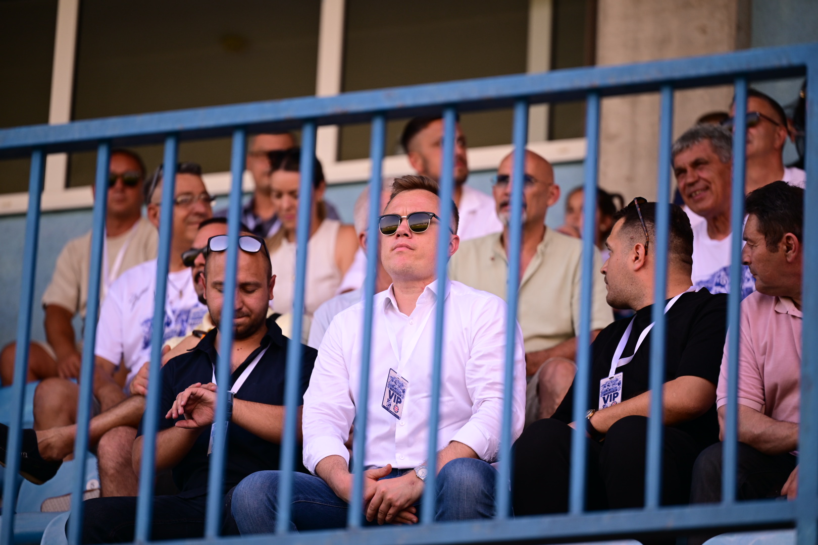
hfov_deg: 10.8
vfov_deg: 7.2
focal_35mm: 190
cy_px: 272
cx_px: 409
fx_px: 4317
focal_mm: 190
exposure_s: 1/1000
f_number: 2.8
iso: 320
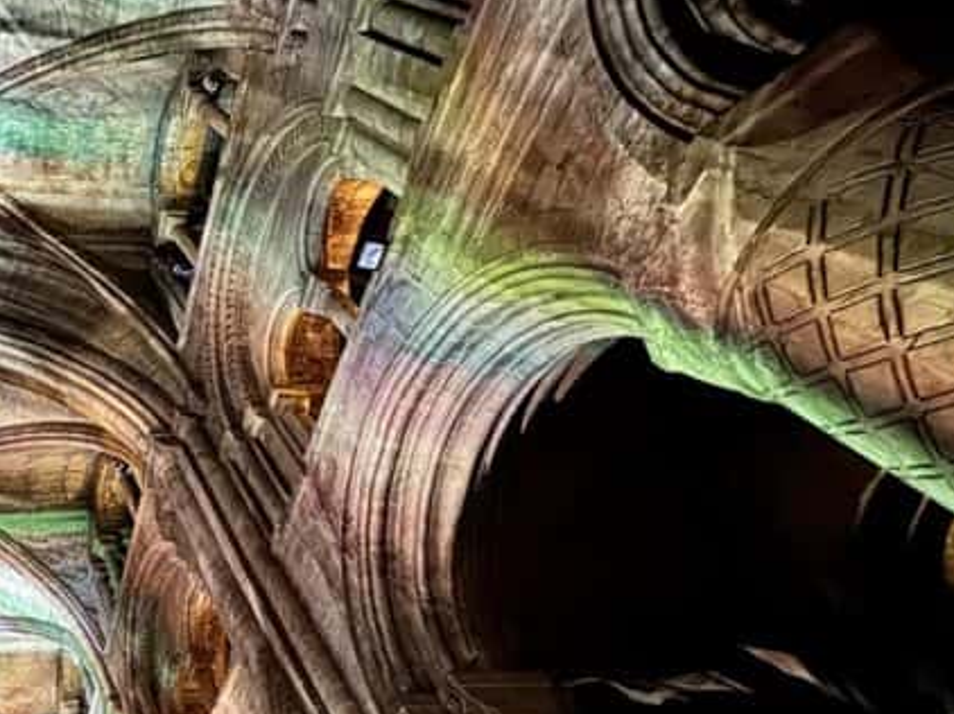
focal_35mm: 34
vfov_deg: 39.7
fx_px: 936
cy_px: 597
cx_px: -41
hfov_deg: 44.2
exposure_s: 1/12
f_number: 2.2
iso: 1600
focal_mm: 2.22
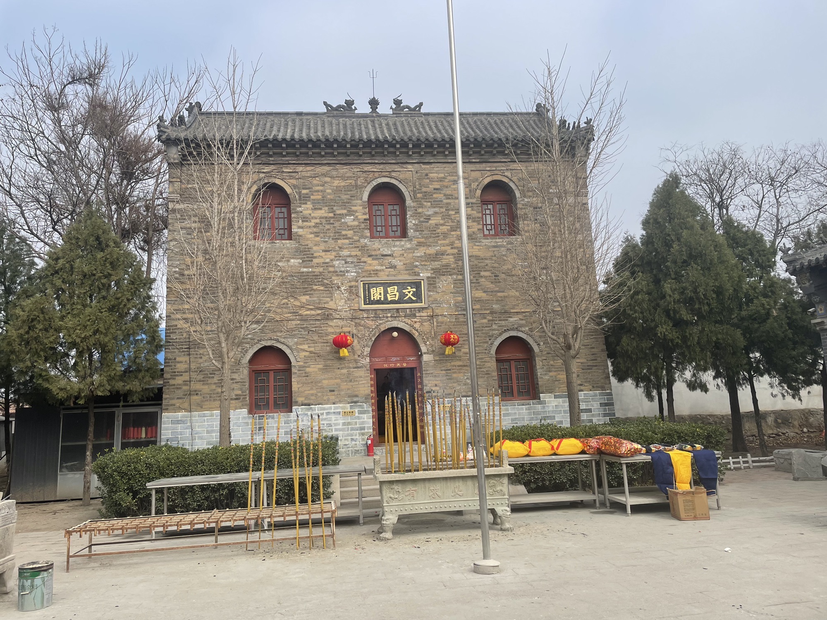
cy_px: 310
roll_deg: +2.9
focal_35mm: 26
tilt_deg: +9.7
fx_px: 621
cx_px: 414
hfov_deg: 67.3
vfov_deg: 53.1
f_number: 1.6
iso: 32
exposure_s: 1/3300
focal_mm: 4.2
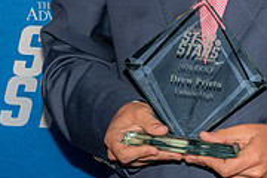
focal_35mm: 177
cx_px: 335
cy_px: -59
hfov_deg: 11.4
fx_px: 1313
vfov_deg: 7.7
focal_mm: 55
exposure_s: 1/100
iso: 320
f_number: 8
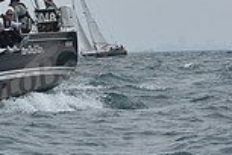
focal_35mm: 265
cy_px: 17
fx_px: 1708
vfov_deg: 5.2
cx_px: -136
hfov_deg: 7.6
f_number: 9
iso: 250
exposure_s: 1/800
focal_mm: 70
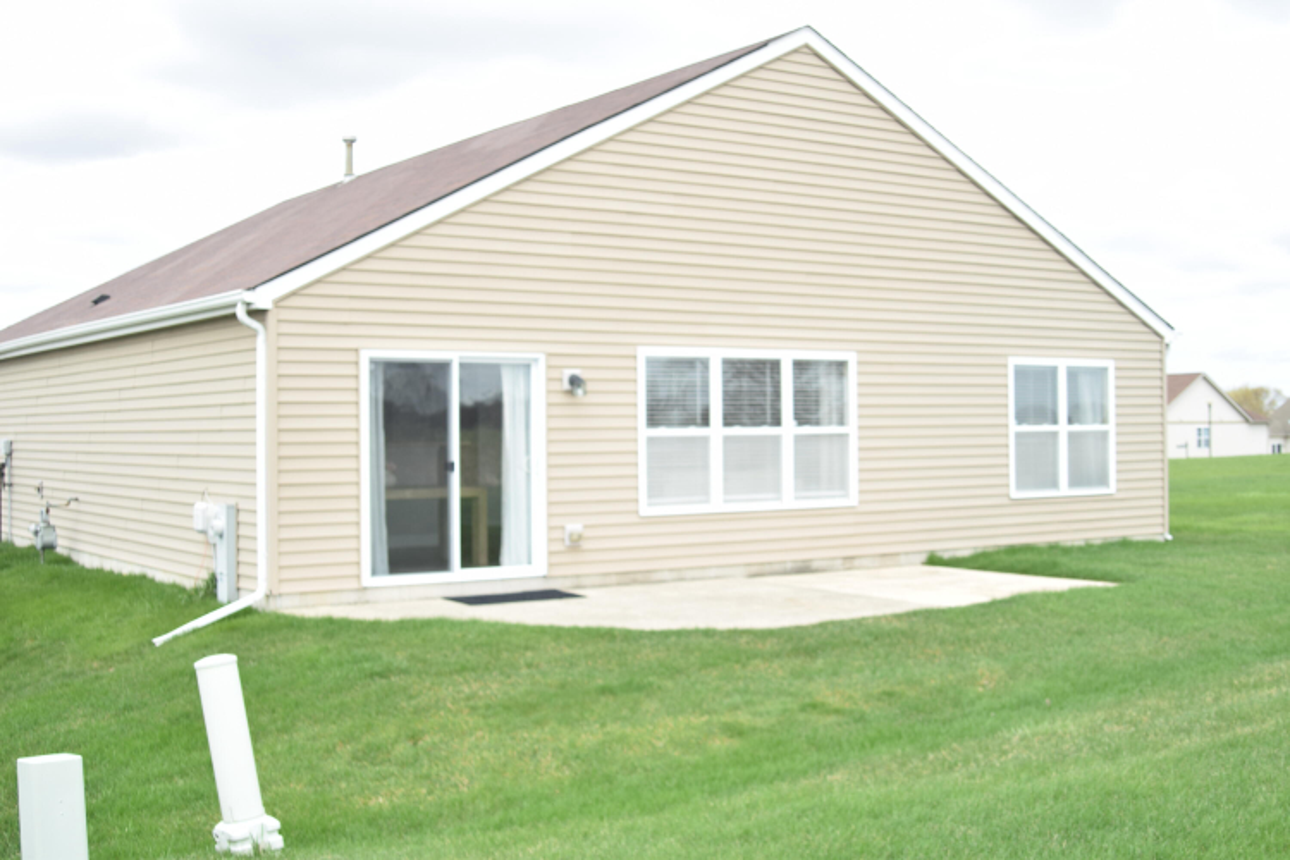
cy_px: 430
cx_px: 645
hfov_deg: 46.4
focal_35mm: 42
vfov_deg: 31.9
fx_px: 1505
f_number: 4
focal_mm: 28
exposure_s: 1/200
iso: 100
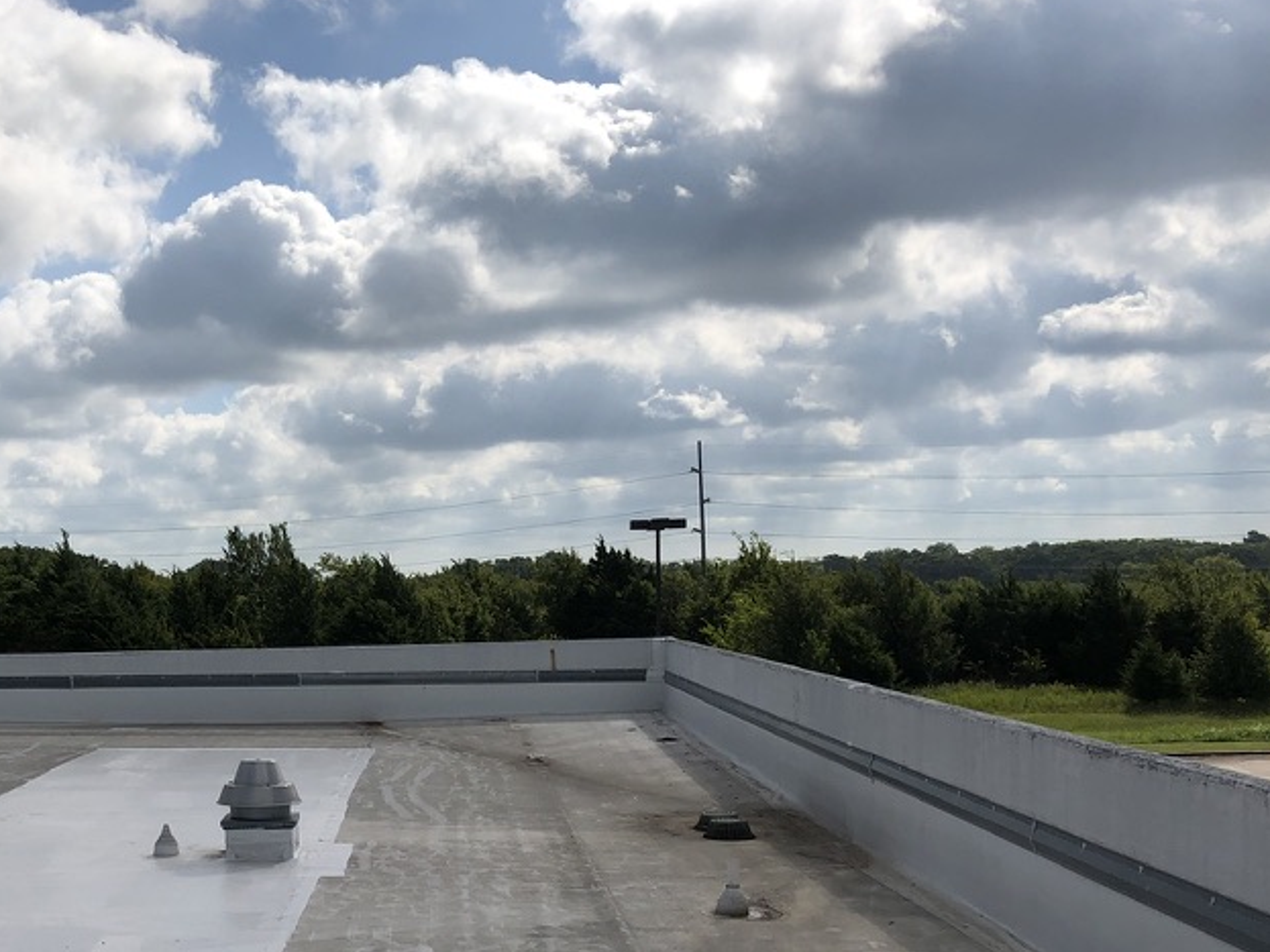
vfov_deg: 30.9
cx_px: 255
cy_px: 726
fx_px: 1687
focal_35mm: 46
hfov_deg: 39.6
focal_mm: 4
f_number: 1.8
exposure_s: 1/4808
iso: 25
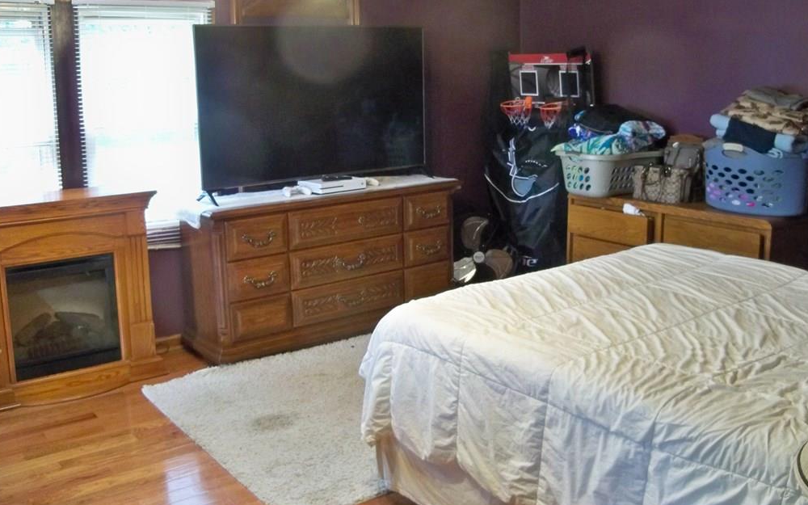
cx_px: 402
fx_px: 837
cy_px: 219
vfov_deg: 33.5
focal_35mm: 38
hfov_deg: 51.5
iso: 400
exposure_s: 1/20
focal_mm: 6.2
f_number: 3.5
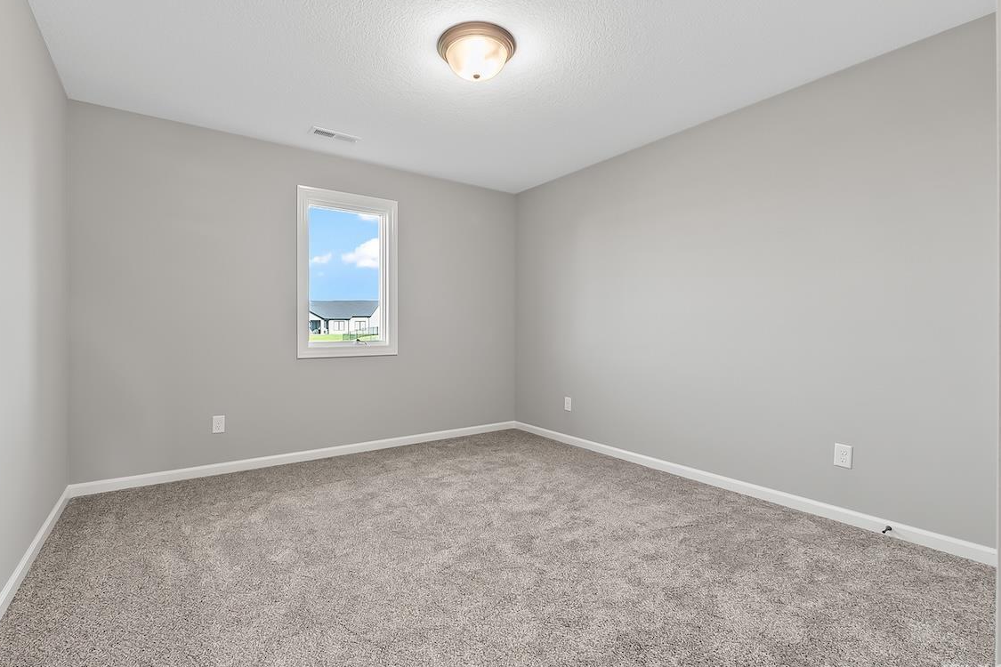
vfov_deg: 73.7
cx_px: 478
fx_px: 445
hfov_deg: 96.7
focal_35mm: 16
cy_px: 335
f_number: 8
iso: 100
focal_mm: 10
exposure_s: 2
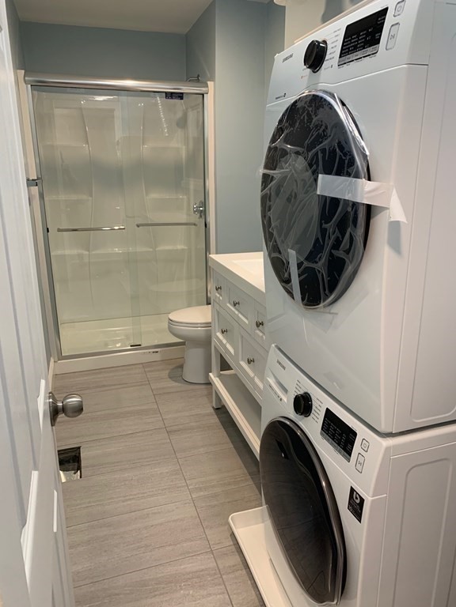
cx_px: 228
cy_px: 304
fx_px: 457
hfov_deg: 53.1
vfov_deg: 67.3
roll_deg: +0.8
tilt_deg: -16.3
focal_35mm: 26
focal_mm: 4.25
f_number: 1.8
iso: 125
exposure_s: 1/60
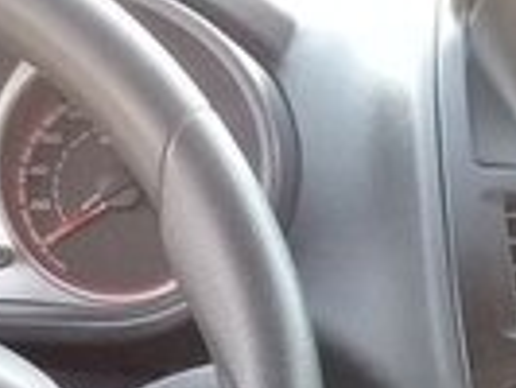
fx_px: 2298
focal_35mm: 154
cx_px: 535
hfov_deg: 12.6
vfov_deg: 9.4
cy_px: 584
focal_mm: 3.3
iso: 100
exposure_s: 1/33
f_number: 2.2
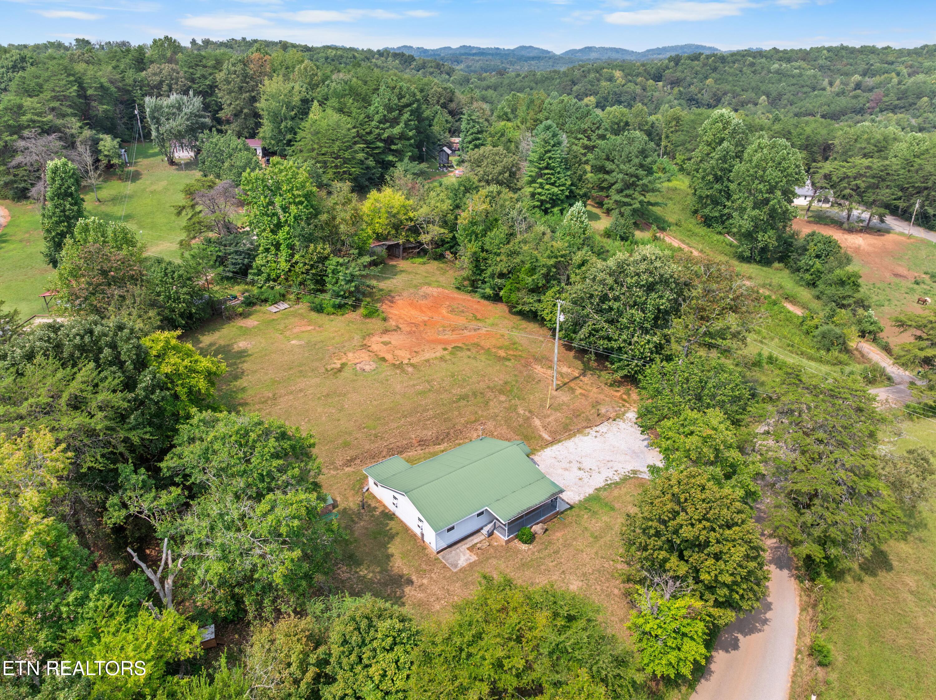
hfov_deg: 71.6
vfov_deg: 56.8
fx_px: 649
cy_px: 350
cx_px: 468
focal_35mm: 24
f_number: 2.8
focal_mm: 12.29
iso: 100
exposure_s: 1/100
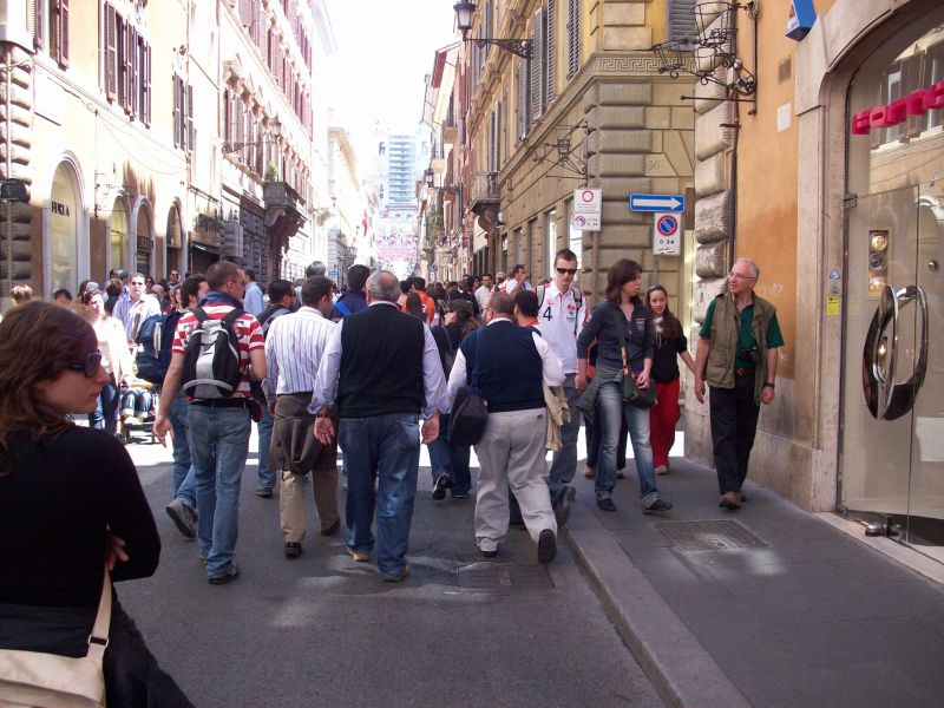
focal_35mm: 37
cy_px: 354
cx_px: 472
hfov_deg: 50.1
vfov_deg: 38.7
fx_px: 1009
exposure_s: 1/175
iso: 80
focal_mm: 6.2
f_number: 2.8
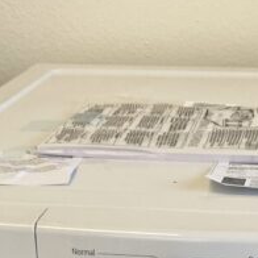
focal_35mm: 94
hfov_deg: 18.3
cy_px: 428
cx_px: 204
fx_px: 793
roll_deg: +0.2
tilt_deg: -33.1
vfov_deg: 16.3
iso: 50
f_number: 1.8
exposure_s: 1/127
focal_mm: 4.25
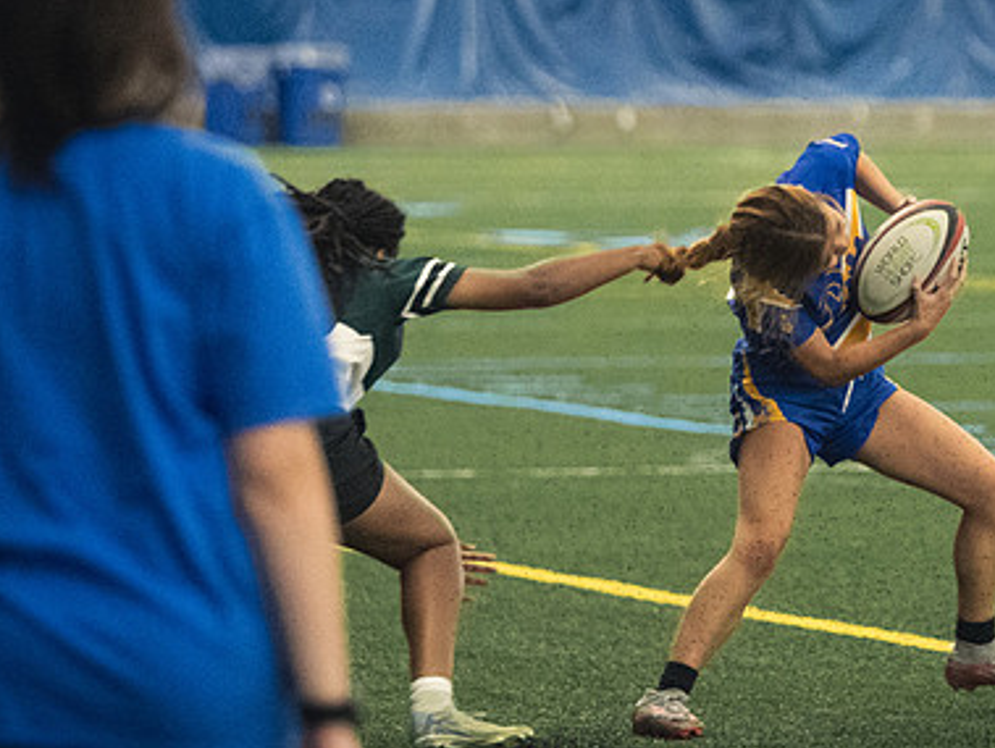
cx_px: 918
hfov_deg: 5.1
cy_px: 513
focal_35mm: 386
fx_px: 11106
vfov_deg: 3.9
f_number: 2.8
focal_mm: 135
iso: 9000
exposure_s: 1/500
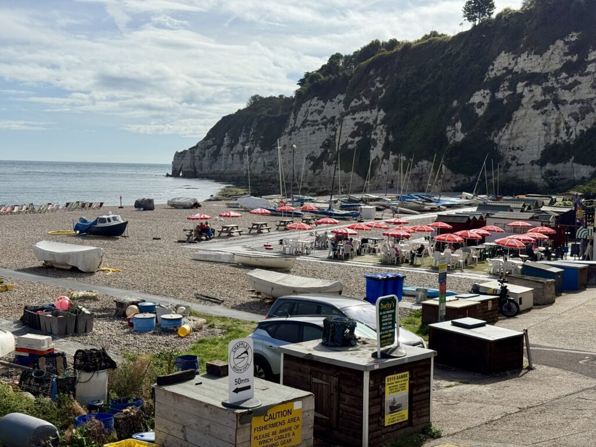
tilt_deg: -3.3
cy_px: 224
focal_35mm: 48
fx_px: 826
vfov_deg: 30.3
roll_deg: -1.1
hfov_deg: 39.7
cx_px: 298
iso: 50
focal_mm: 6.76
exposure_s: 1/16129
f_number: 1.78
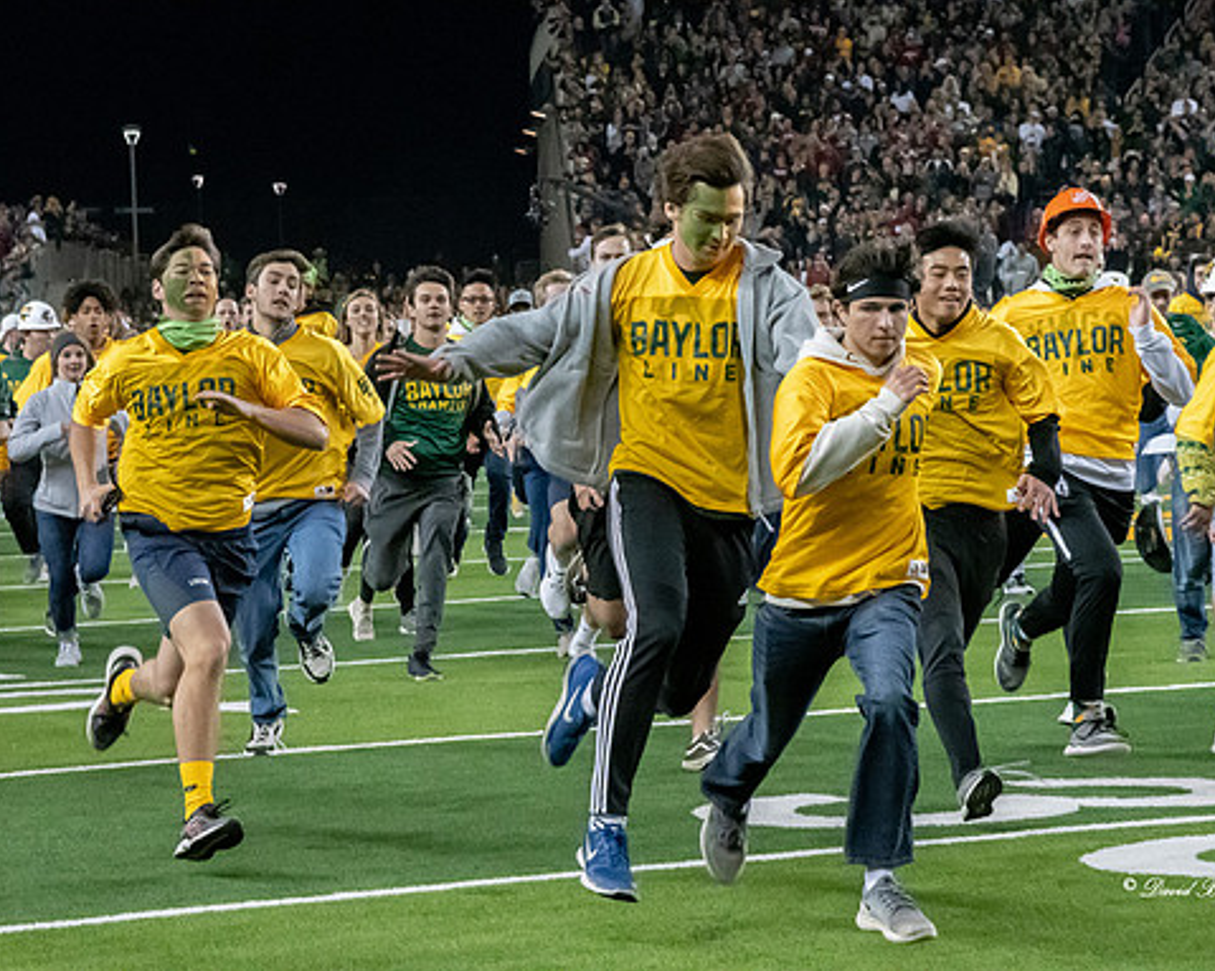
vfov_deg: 9.3
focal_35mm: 167
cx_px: 621
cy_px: 486
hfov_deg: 11.6
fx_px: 6004
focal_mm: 98
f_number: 8
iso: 10000
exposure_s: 1/1000
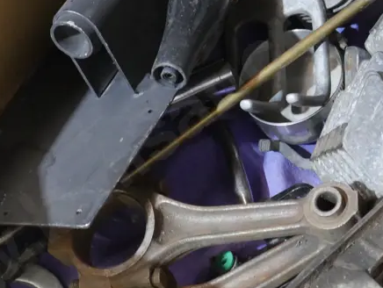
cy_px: 83
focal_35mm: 108
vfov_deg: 13.7
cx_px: 232
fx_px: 1196
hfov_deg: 18.2
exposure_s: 1/30
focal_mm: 23
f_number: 5.1
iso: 3200
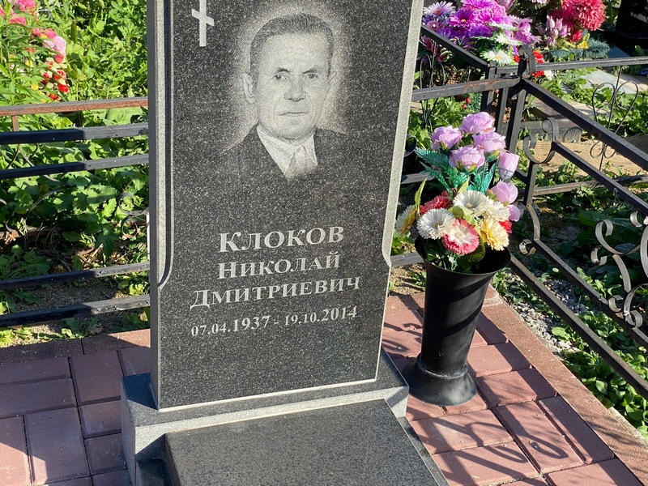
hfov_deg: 36.8
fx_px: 973
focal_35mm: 52
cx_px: 324
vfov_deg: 28.0
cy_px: 243
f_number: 2
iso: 20
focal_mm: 6
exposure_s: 1/578
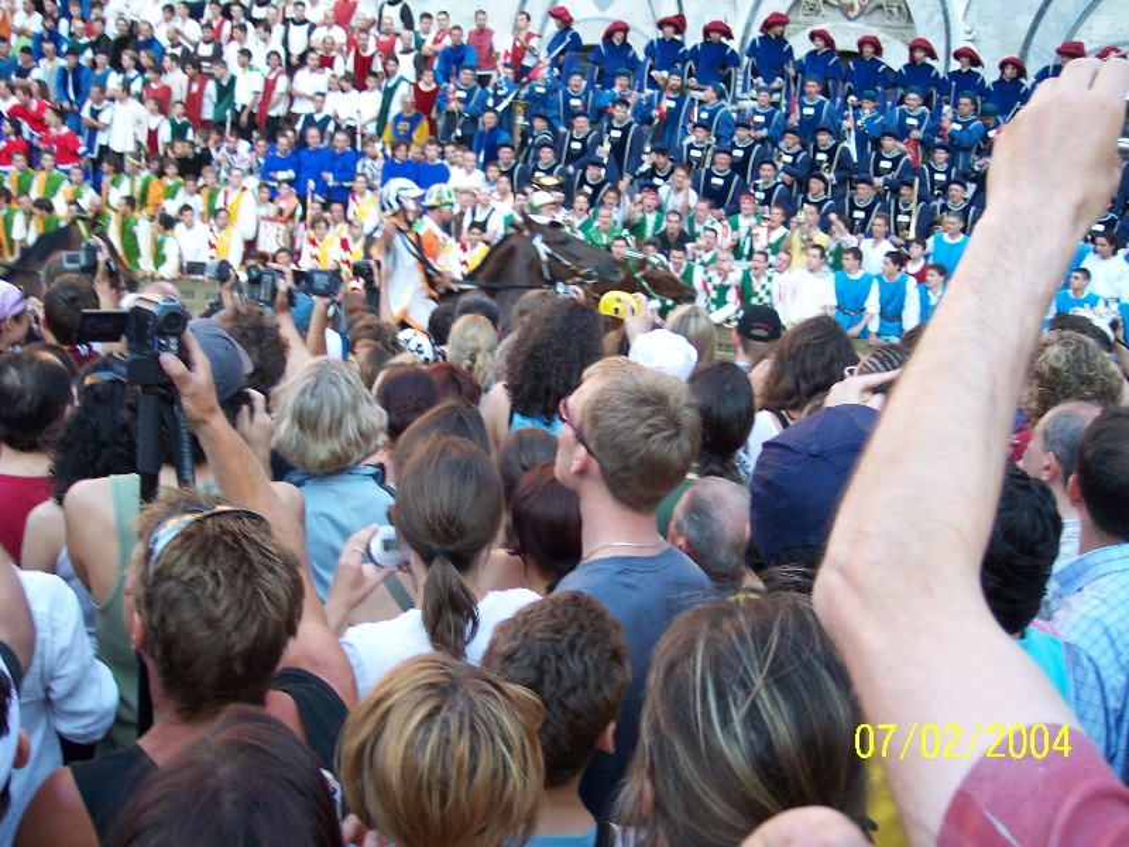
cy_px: 424
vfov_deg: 37.7
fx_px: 1239
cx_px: 564
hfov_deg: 49.0
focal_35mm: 38
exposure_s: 1/125
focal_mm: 8
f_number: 2.8
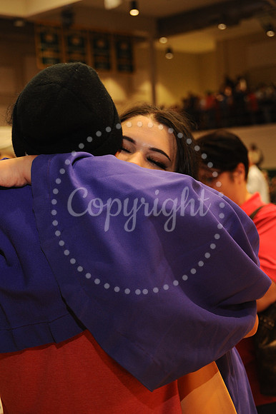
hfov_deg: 19.4
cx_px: 138
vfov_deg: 28.9
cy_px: 207
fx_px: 806
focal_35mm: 70
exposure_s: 1/60
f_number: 5.6
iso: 1250
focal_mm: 70
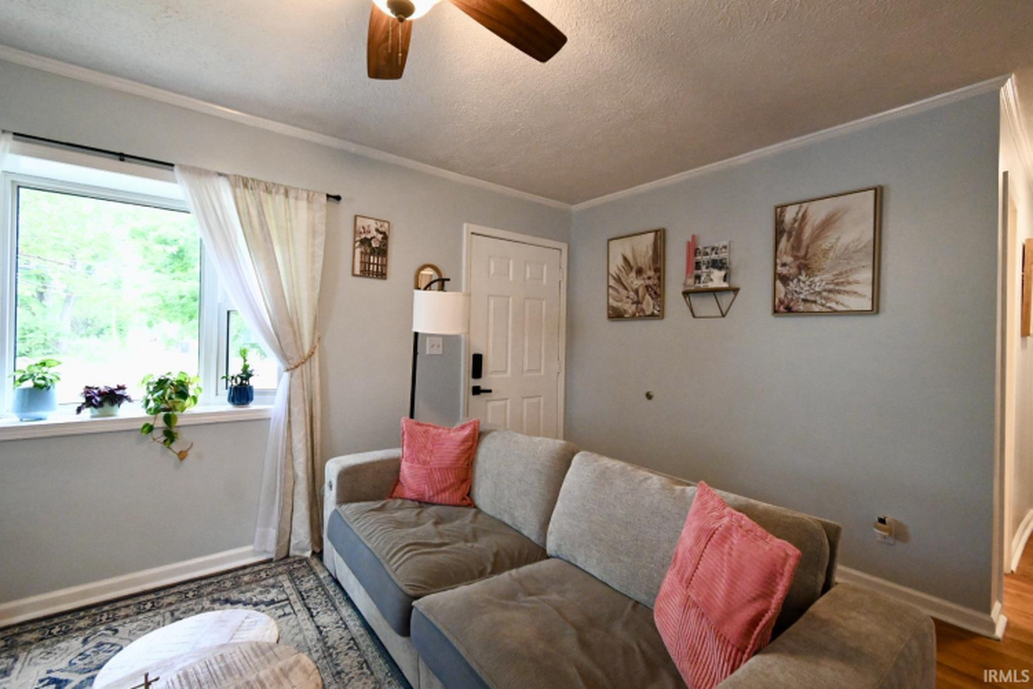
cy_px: 344
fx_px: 430
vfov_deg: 77.3
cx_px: 516
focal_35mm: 15
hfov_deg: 100.4
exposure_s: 1/100
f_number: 4.5
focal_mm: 10
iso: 3200
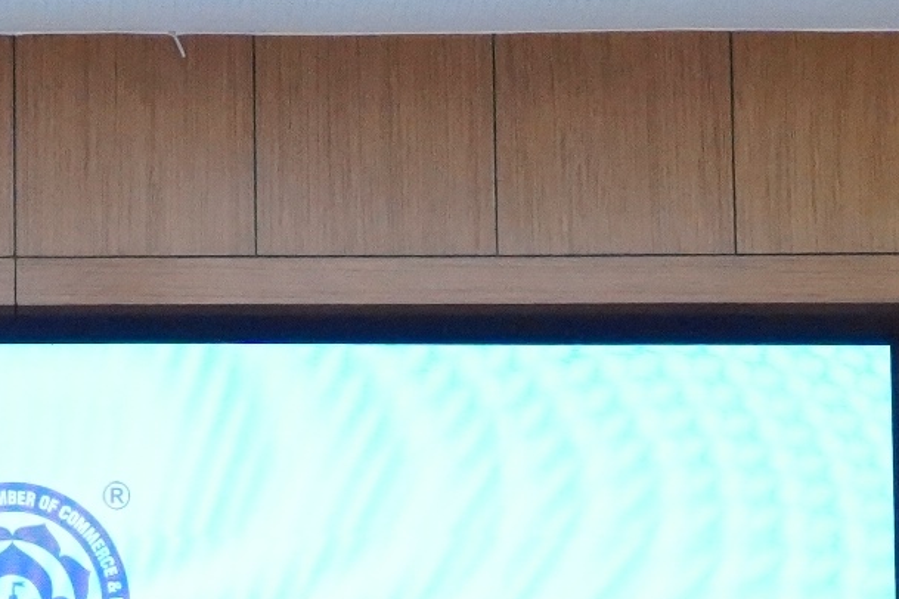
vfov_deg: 8.9
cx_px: -63
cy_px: 1471
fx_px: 3446
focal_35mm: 138
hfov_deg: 14.6
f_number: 13
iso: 10000
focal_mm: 28
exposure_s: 1/200
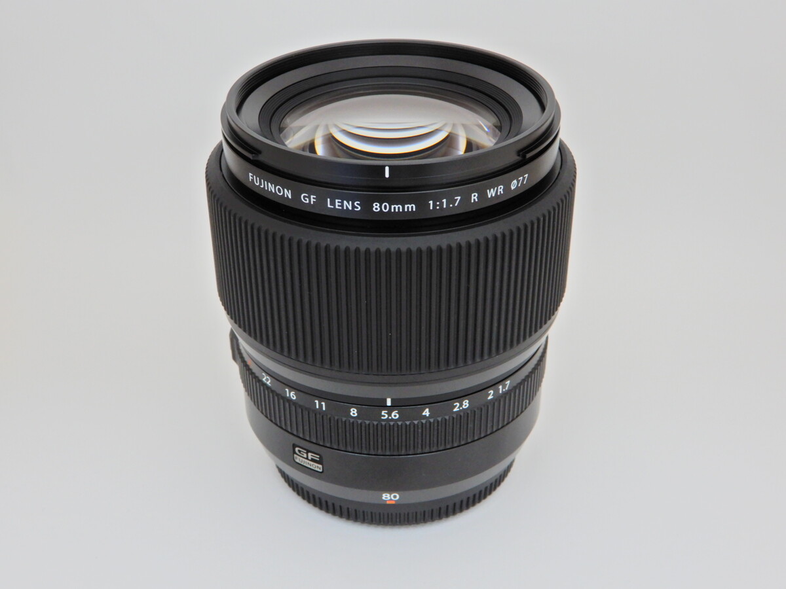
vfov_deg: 32.2
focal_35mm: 45
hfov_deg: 42.1
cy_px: 294
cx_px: 393
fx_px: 1022
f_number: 4
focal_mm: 8
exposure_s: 1/30
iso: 220
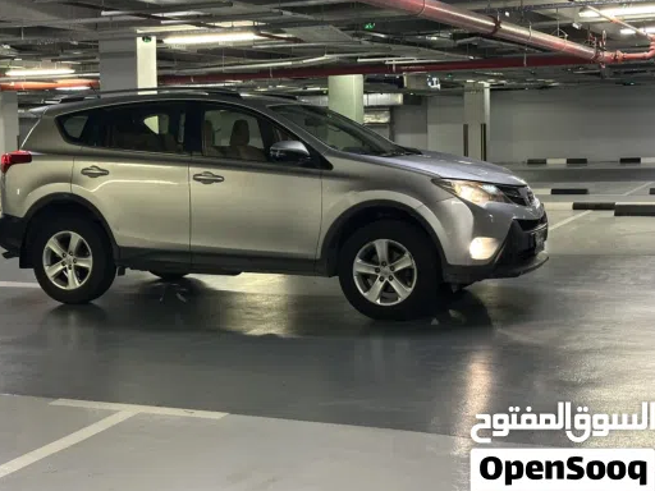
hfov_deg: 32.1
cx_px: 278
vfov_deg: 24.4
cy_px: 217
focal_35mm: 60
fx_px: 1135
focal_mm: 6.86
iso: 250
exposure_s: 1/33
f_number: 1.78
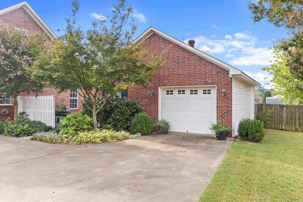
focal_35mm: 27
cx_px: 152
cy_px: 101
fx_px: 227
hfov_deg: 67.4
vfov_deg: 47.9
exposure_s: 1/25
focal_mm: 18
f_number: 9
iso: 200
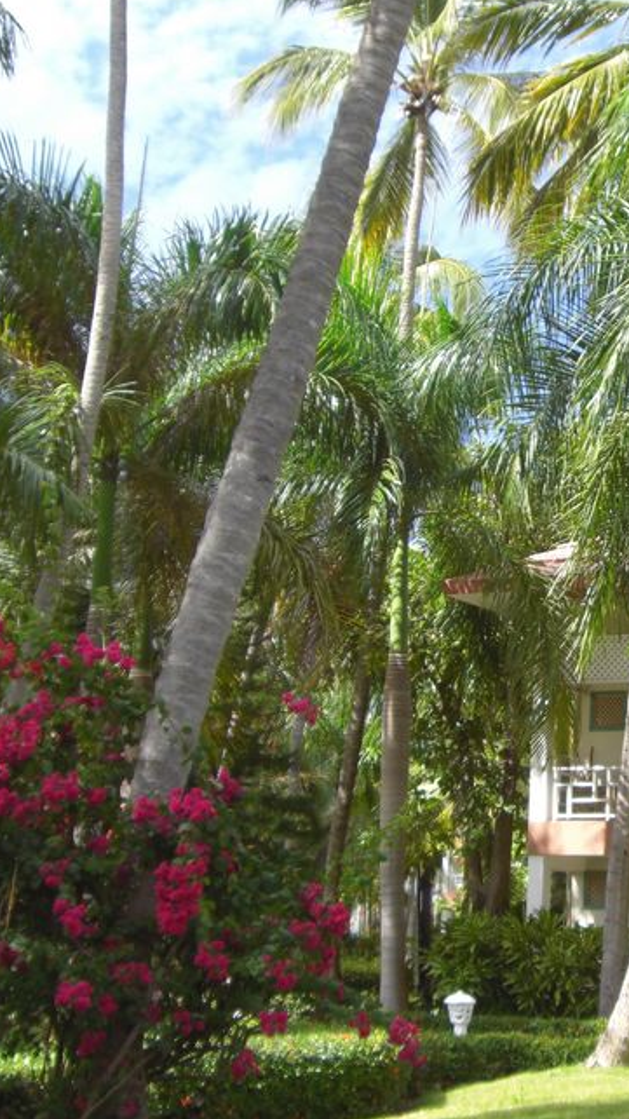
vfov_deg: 31.9
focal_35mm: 66
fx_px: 1957
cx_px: 650
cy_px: 621
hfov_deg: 17.8
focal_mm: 6.2
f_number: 2.7
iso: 64
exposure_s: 1/400
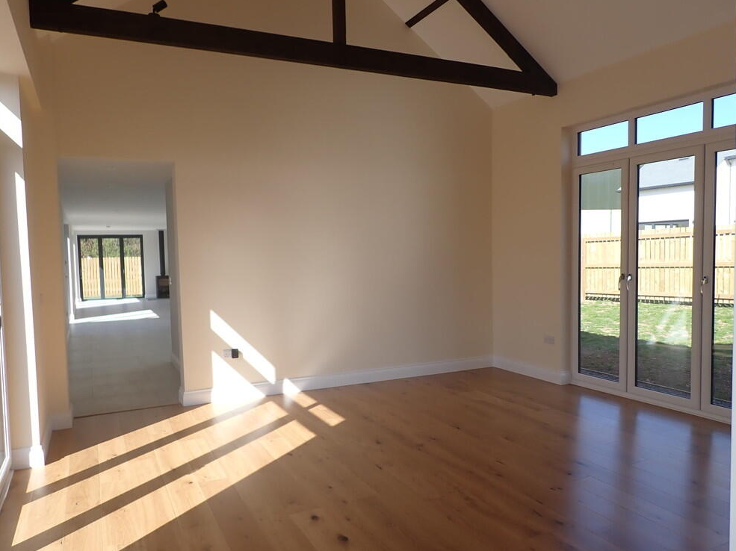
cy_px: 284
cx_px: 357
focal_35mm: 26
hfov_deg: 67.3
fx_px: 553
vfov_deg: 53.0
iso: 100
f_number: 2.8
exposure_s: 1/500
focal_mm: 4.5
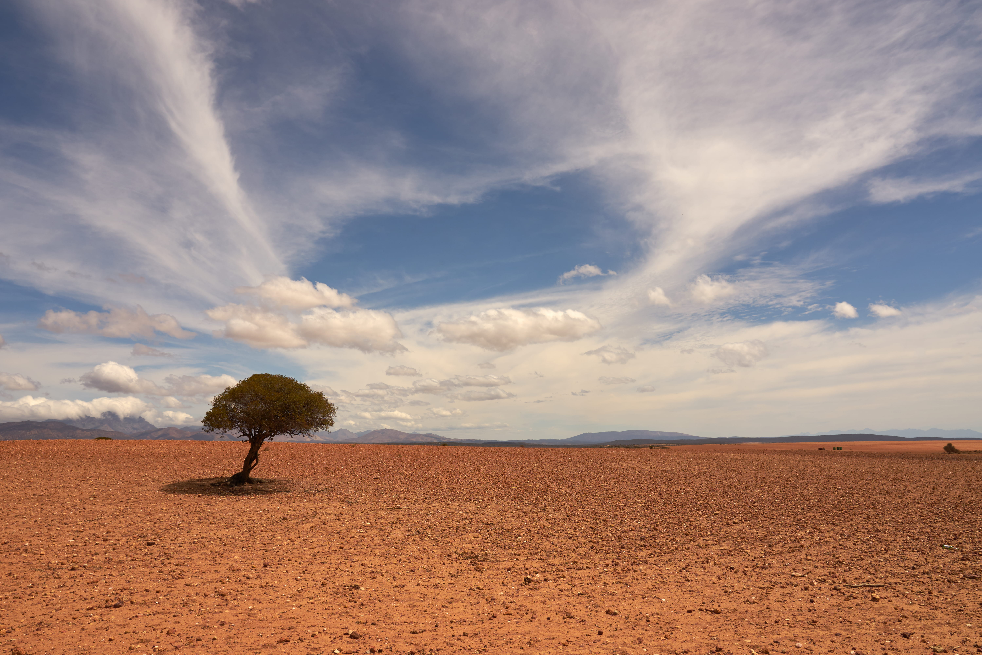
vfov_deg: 53.1
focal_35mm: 24
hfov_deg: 73.7
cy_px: 328
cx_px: 491
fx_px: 655
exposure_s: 1/250
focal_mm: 24
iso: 125
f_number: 14
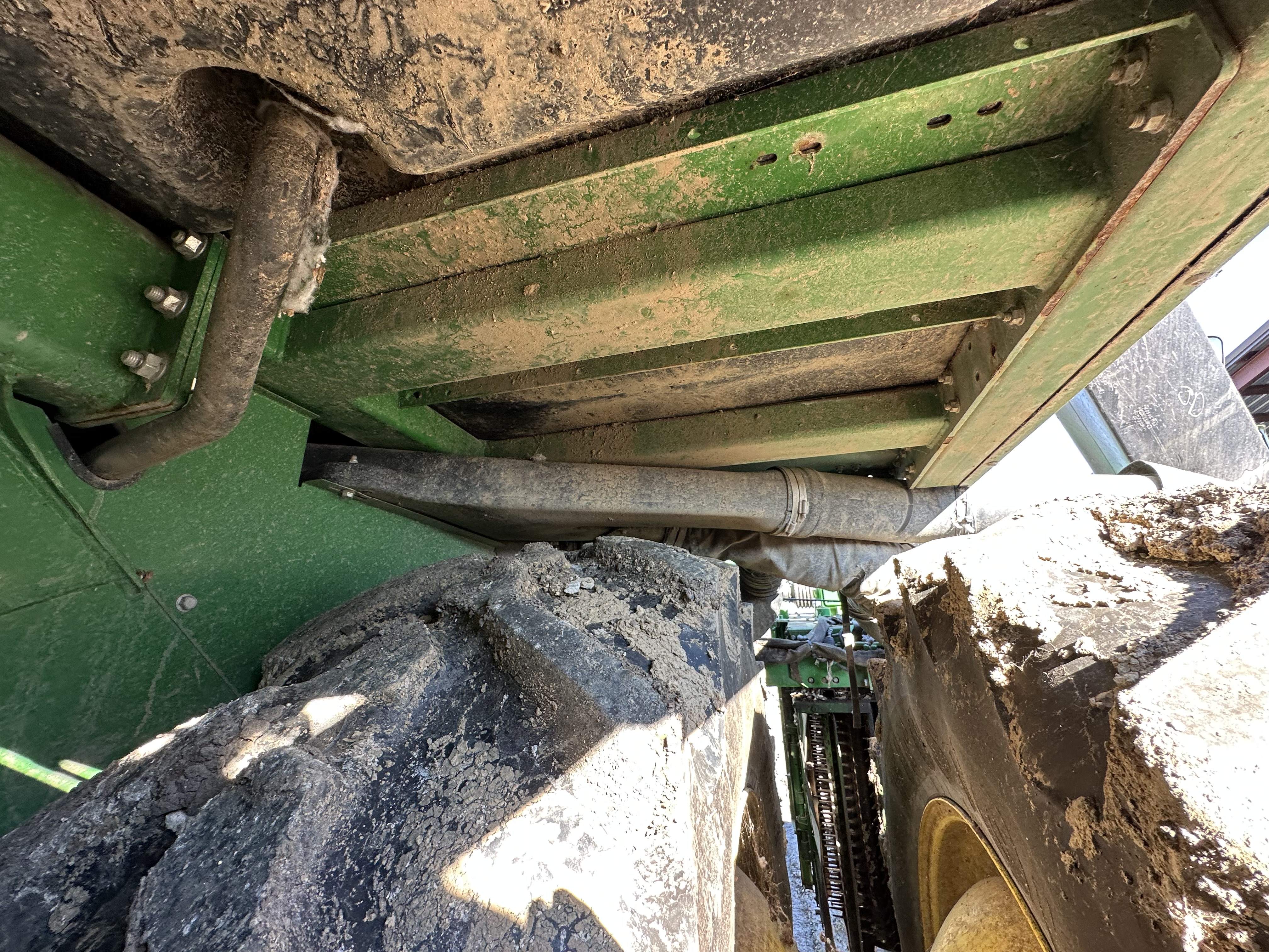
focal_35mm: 14
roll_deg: +2.0
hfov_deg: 102.1
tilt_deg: +20.1
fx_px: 513
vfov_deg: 85.7
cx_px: 634
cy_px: 476
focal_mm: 2.22
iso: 80
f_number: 2.2
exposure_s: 1/99
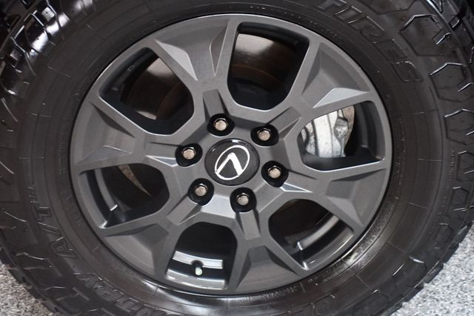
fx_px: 987
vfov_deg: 18.2
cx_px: 237
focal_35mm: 75
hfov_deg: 27.0
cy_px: 158
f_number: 4.8
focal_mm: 50
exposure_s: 1/60
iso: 5600
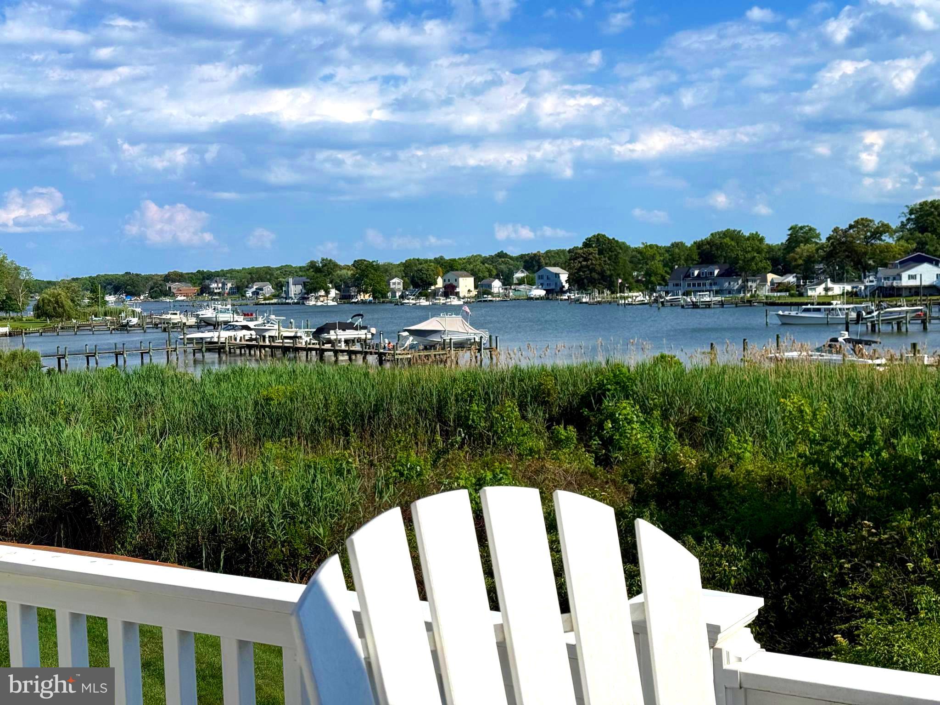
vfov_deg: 30.3
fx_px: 1303
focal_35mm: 48
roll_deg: +1.5
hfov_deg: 39.7
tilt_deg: -3.5
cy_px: 352
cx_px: 470
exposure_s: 1/8772
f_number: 1.78
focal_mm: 6.76
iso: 64
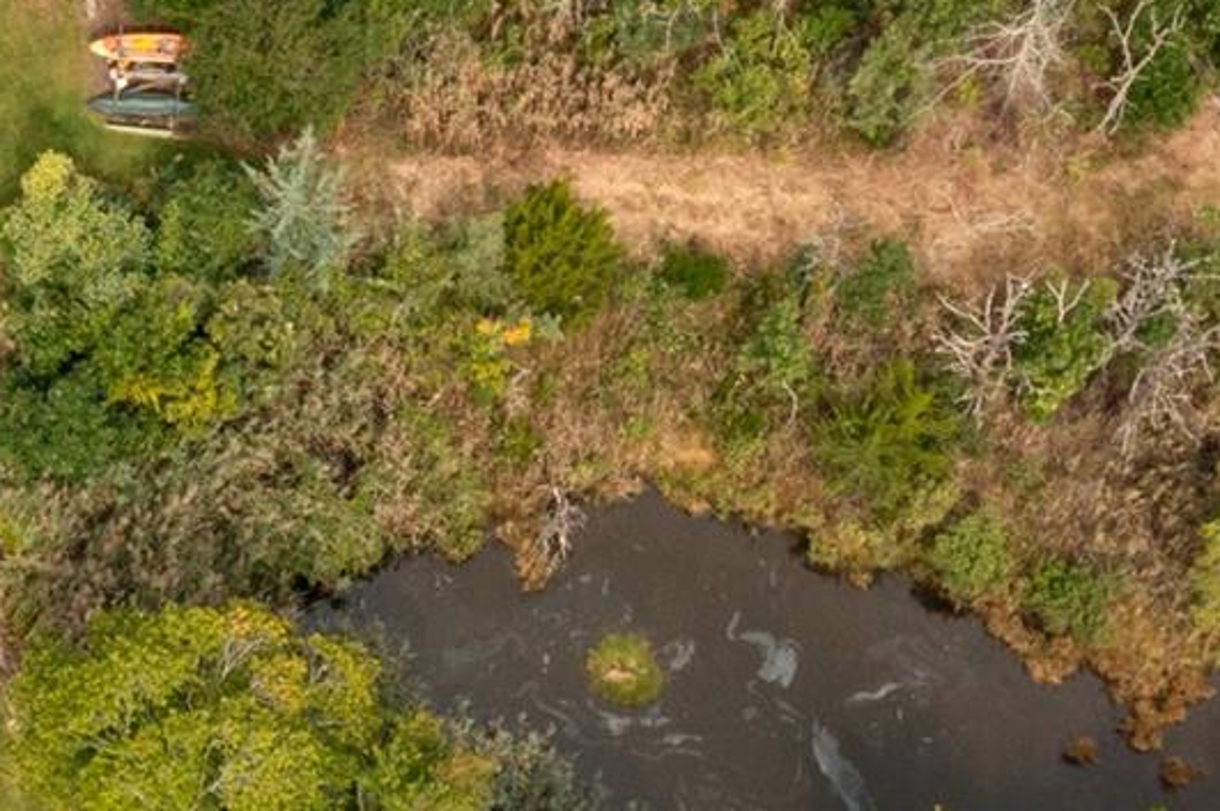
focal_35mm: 108
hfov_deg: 18.5
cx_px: 51
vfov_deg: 12.4
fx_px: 3657
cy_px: 888
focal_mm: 10.26
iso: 100
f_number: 11
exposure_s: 1/160
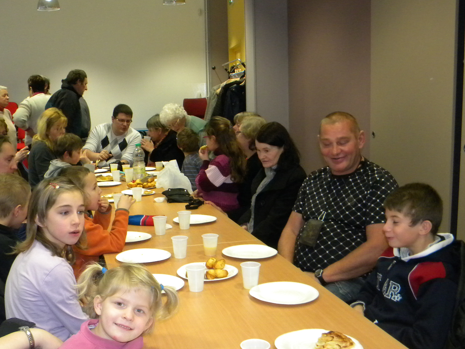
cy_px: 208
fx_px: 564
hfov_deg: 44.3
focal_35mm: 42
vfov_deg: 34.2
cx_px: 166
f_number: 3.5
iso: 400
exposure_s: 1/66.3
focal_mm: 5
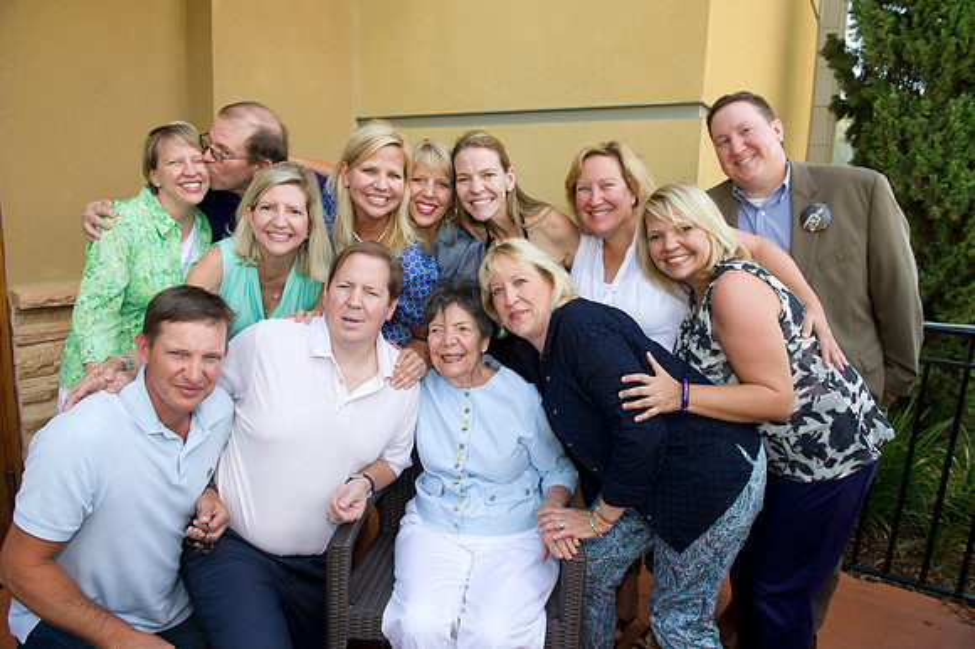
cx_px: 488
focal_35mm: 24
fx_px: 650
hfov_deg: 73.8
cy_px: 324
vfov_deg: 53.1
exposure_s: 1/250
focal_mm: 24
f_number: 5.6
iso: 640
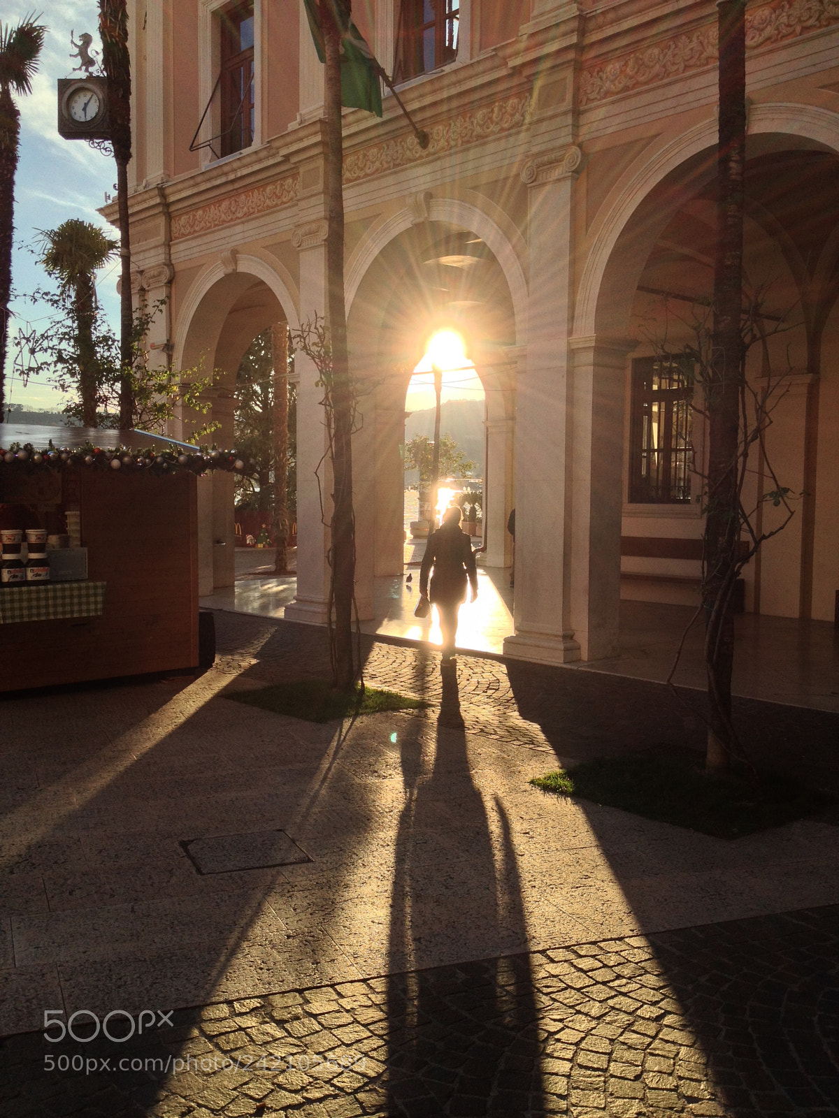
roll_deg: -1.4
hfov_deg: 40.7
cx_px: 420
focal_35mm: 35
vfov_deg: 52.6
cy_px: 559
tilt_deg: -4.4
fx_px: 1131
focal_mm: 4.28
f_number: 2.4
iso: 50
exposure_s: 1/920
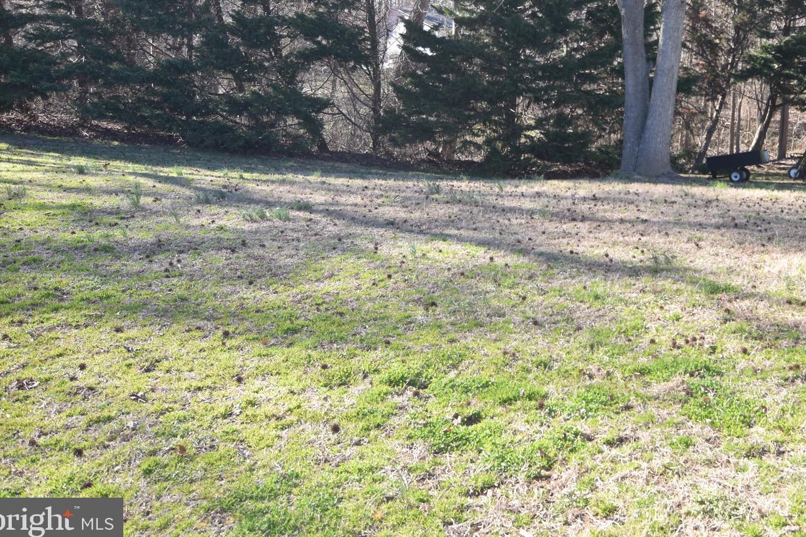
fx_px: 895
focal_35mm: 40
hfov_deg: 45.9
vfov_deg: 32.4
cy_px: 98
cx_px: 649
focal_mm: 16
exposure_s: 1/125
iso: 100
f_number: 5.6
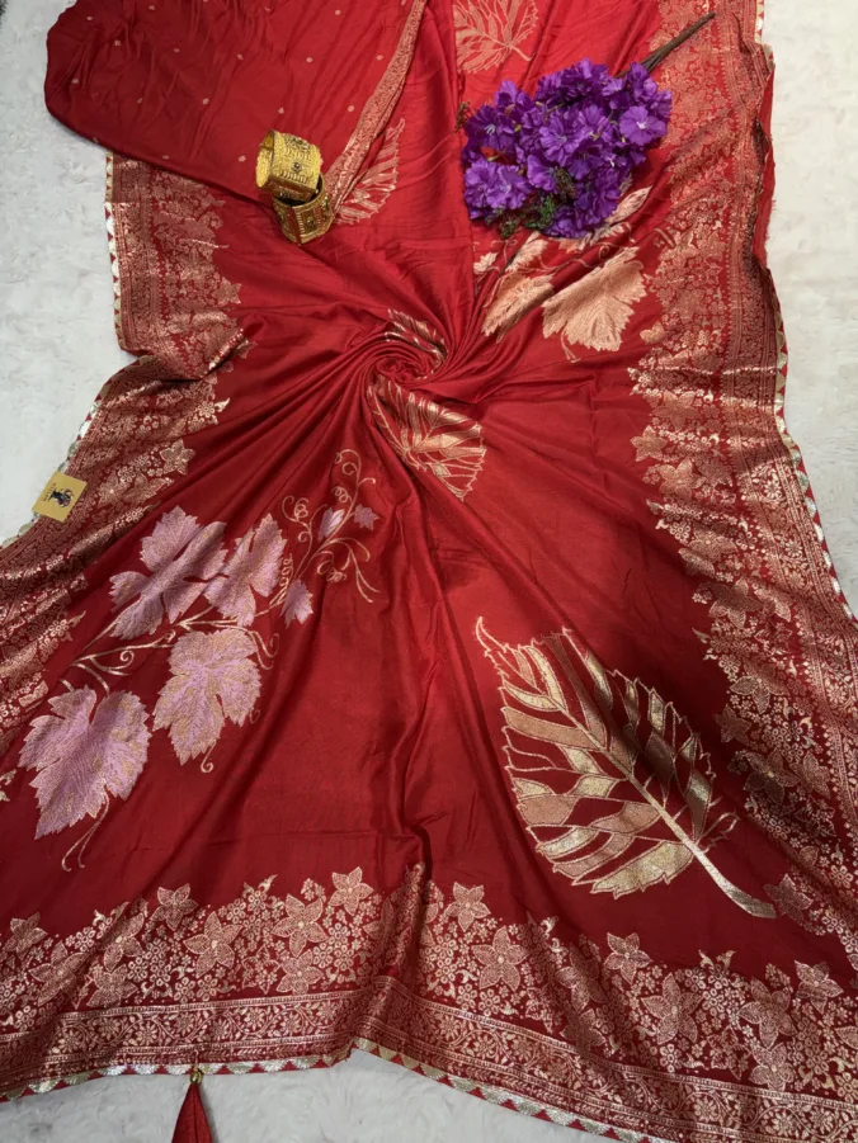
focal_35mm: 26
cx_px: 429
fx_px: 859
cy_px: 572
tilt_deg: -67.2
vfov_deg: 67.3
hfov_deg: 53.1
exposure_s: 1/142
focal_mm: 5.96
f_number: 1.6
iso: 50
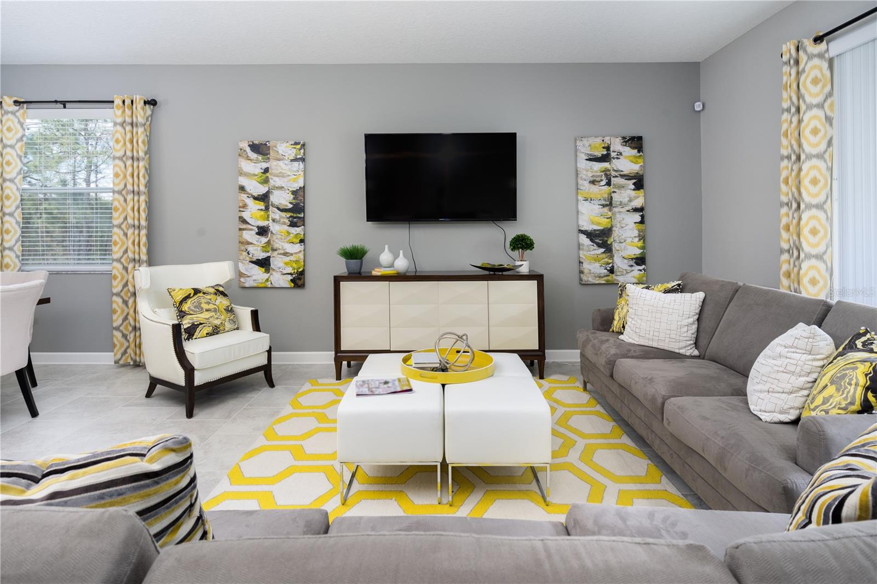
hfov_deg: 90.0
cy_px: 292
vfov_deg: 67.4
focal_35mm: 18
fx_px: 438
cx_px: 438
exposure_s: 1/100
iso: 320
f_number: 8
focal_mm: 18
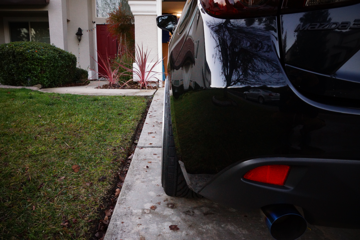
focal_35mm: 30
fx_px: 300
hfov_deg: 61.9
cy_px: 120
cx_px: 180
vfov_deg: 43.6
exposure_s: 1/60
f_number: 7.1
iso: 1000
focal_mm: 20
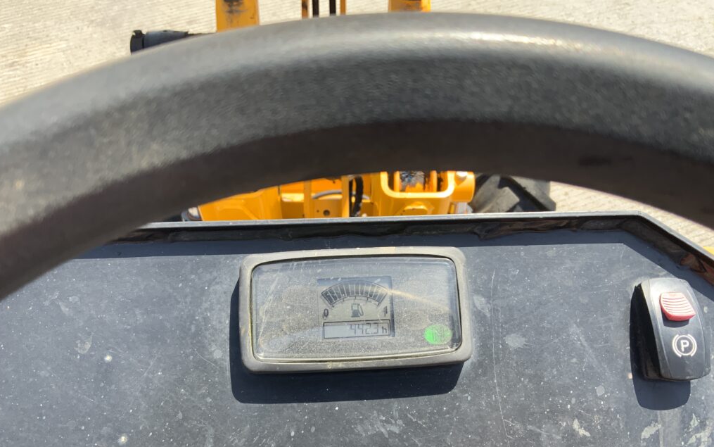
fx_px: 603
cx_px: 355
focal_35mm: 31
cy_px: 269
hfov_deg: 61.2
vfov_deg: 40.4
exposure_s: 1/380
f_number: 1.8
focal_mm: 3
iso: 16
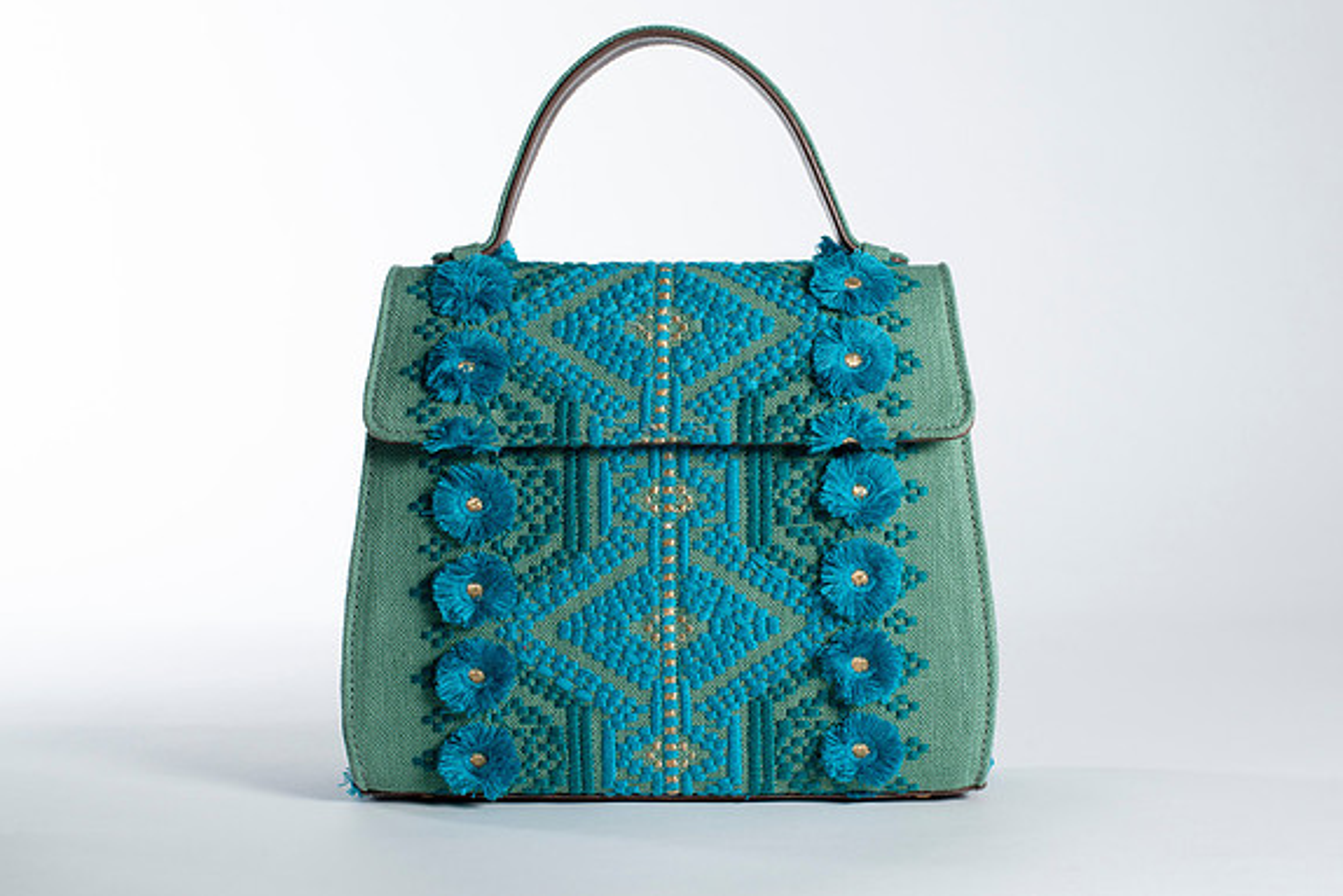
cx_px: 730
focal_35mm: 61
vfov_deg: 22.3
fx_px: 2276
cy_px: 425
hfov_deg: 32.9
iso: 200
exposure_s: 1/200
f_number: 9
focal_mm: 50
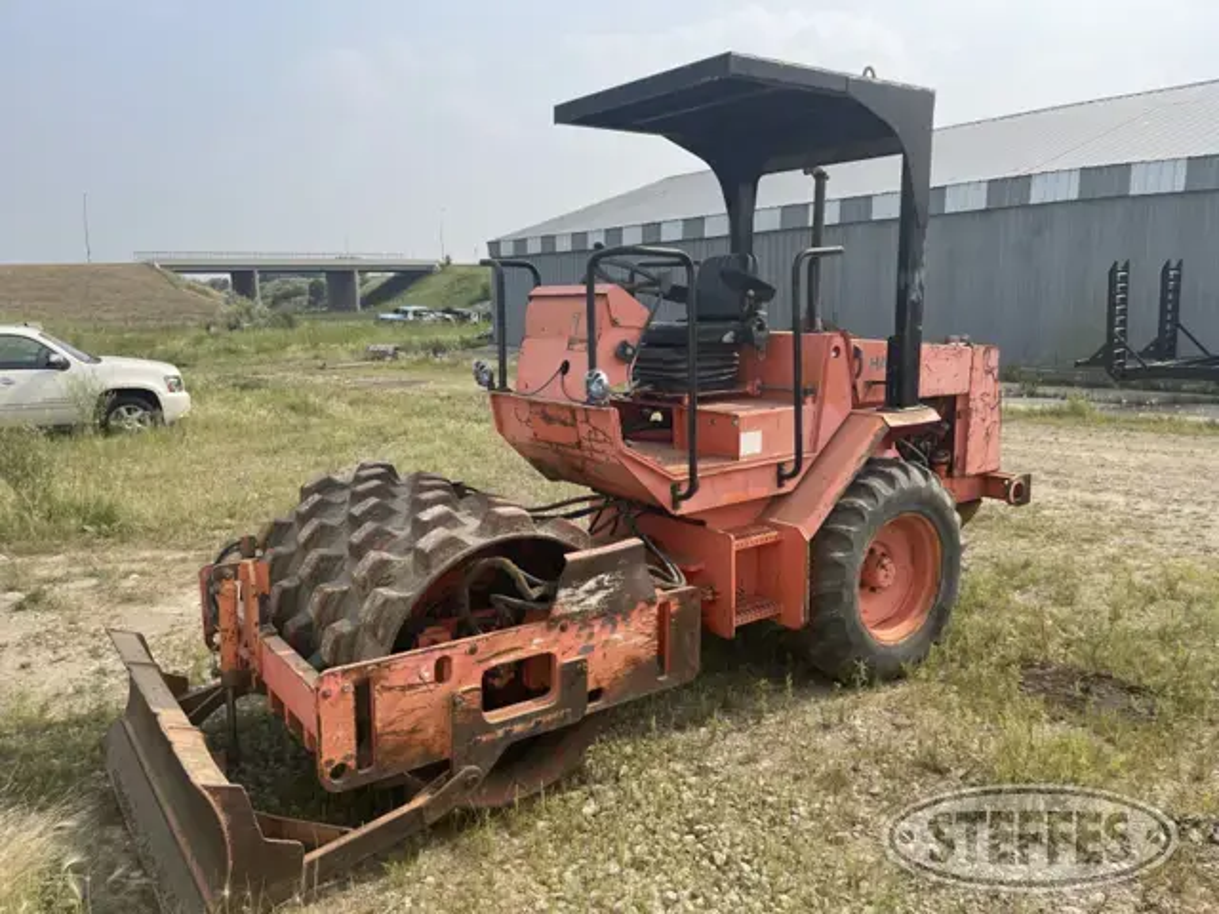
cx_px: 610
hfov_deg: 67.3
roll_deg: +1.0
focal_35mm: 26
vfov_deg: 53.1
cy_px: 457
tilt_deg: -9.6
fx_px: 916
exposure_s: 1/2924
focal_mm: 5.1
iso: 32
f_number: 1.6
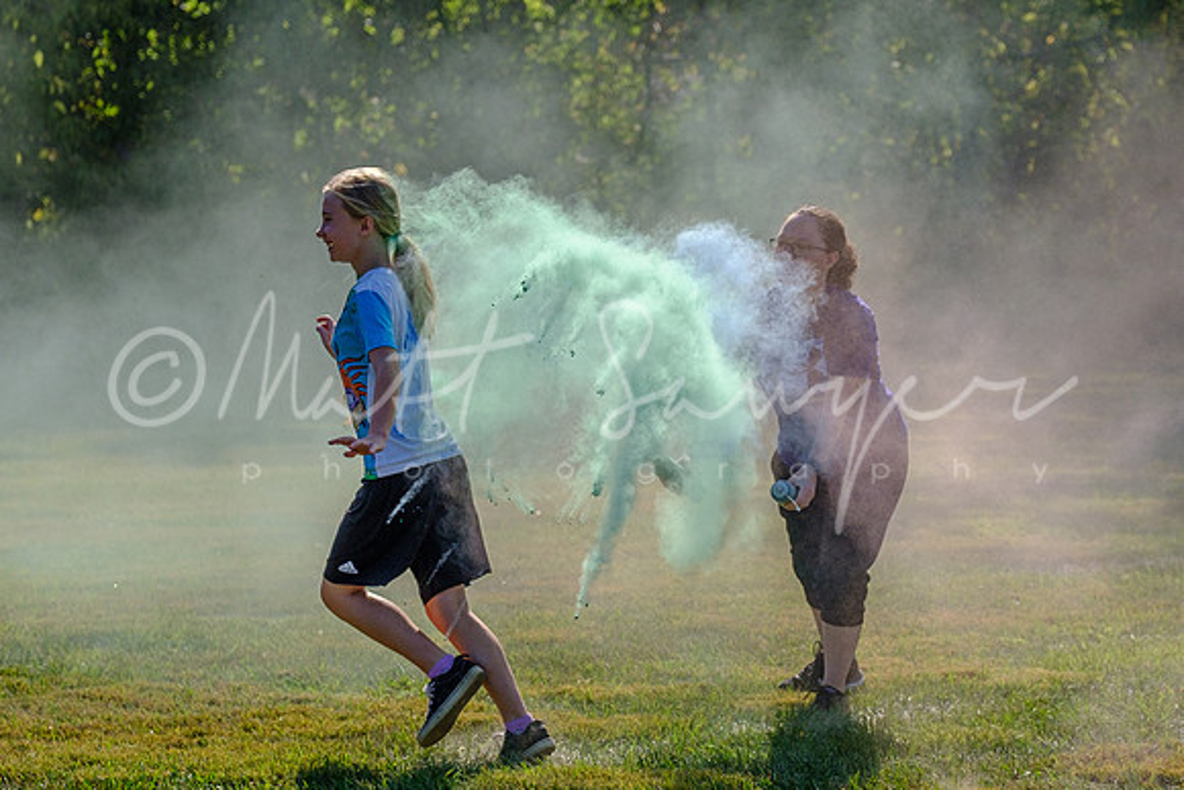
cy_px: 372
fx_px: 4873
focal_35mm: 148
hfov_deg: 13.8
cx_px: 745
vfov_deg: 9.3
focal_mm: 66
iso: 200
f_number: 2.8
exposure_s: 1/4000
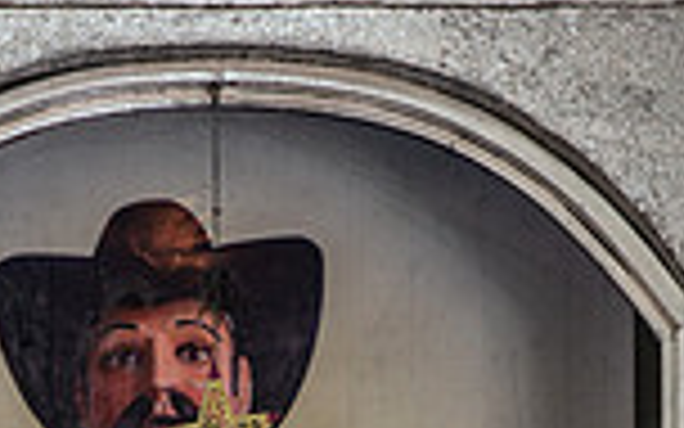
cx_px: 76
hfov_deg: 3.8
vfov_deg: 2.3
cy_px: 973
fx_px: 10402
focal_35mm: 558
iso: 200
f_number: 2.8
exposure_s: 1/125
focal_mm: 185
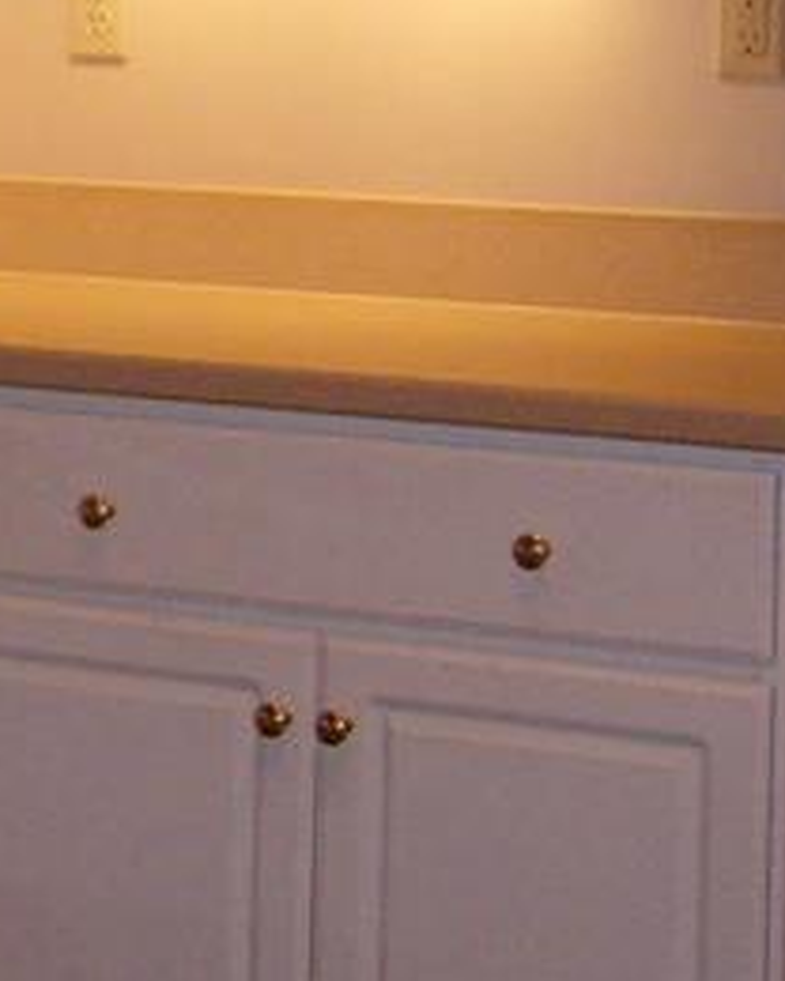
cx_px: -638
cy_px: -68
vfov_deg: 12.6
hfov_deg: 9.8
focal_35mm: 150
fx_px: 4356
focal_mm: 6.6
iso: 200
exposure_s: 1/45
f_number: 3.5
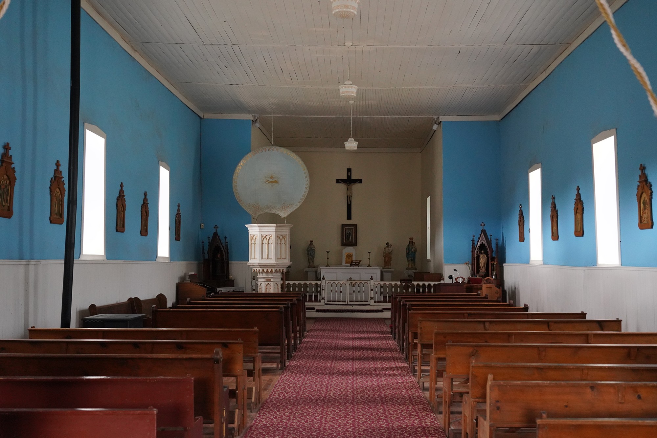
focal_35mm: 39
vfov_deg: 34.2
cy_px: 219
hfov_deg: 49.5
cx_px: 328
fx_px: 712
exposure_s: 1/100
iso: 6400
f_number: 5
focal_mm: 39
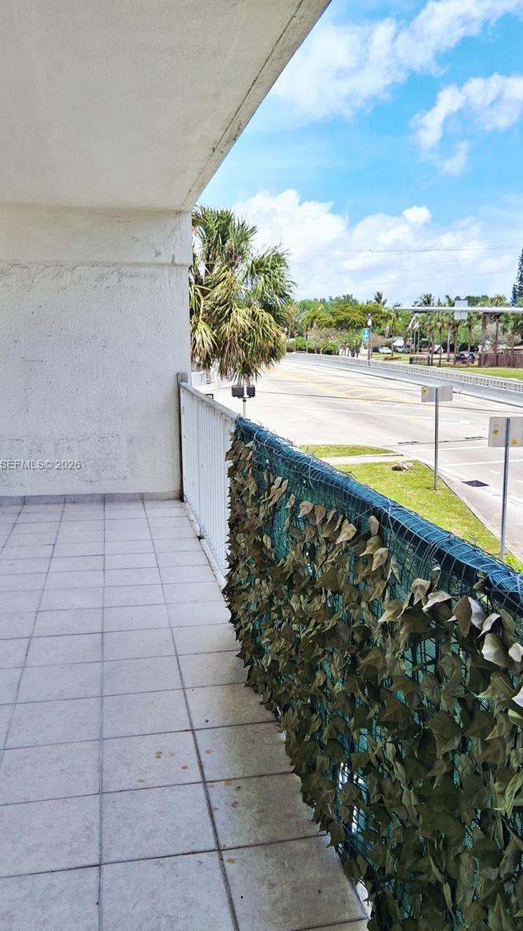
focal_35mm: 29
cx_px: 290
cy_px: 466
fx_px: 715
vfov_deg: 66.1
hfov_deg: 40.1
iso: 25
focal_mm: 3.98
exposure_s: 1/417
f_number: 1.8
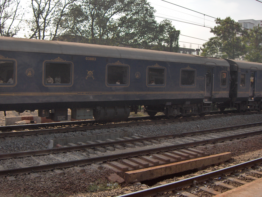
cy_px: 98
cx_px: 131
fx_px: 296
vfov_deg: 36.9
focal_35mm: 39
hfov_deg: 47.8
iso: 100
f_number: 2.8
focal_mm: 8
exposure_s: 1/909
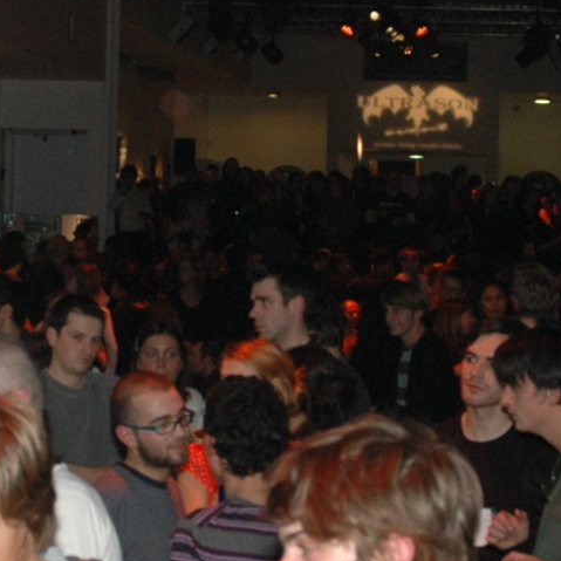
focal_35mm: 131
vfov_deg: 13.3
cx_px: 199
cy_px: 227
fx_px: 2402
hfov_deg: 13.3
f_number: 5
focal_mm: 22
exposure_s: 1/60
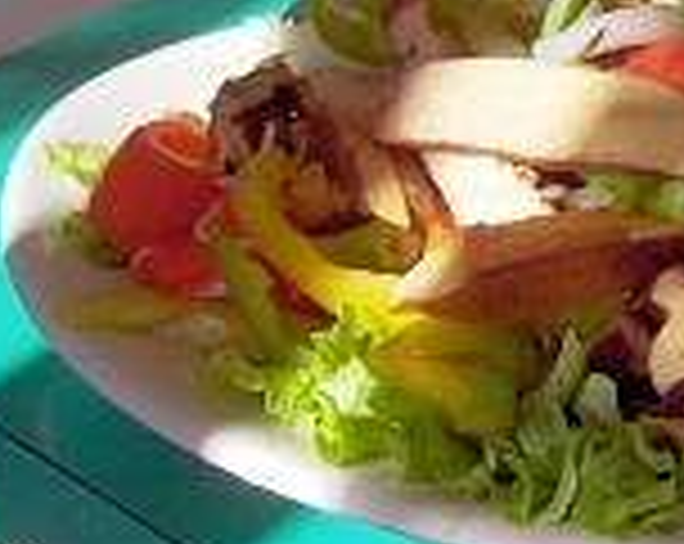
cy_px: 173
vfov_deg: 15.0
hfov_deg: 18.4
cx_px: 675
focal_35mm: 102
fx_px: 2061
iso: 100
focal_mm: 9
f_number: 2.9
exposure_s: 1/565
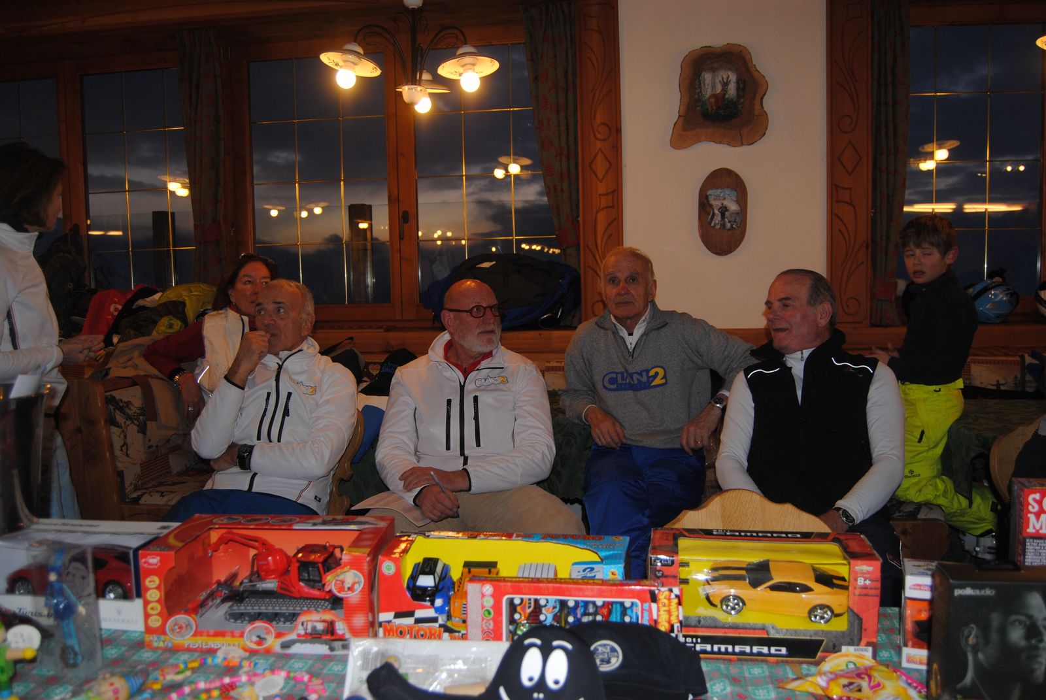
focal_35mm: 30
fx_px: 873
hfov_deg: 61.9
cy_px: 350
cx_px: 523
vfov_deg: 43.7
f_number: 3.5
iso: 200
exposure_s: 1/60
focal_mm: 20
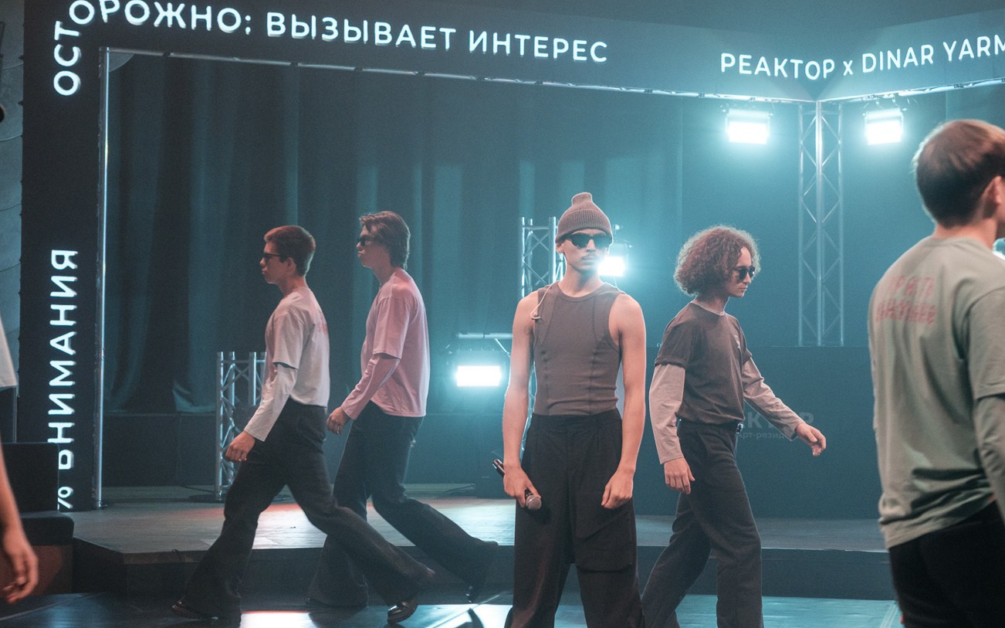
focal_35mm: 68
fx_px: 1862
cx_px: 609
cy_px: 240
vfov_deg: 19.1
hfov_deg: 30.1
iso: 1600
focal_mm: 27.2
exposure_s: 1/250
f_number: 2.8
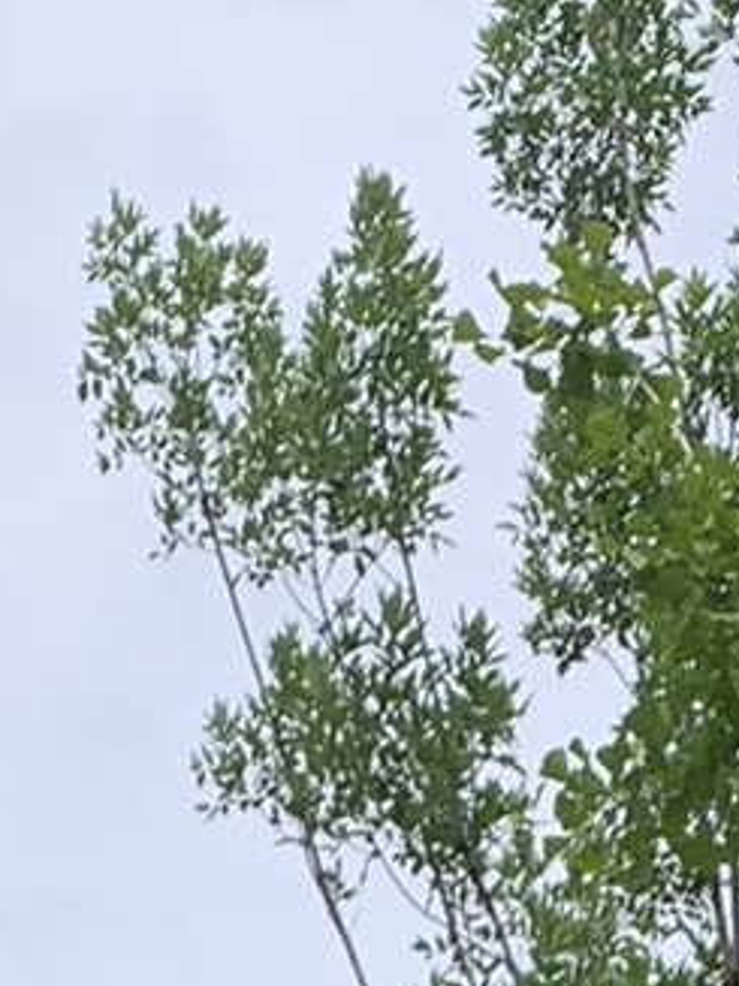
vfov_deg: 10.3
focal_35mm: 159
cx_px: 848
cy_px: 2575
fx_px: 4529
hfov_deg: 9.2
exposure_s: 1/1585
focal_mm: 4.25
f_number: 1.8
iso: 25
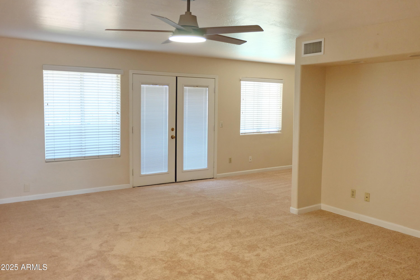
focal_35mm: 32
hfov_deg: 58.7
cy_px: 140
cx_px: 210
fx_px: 373
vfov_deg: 41.1
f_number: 4
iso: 1250
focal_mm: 21.1
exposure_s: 1/80
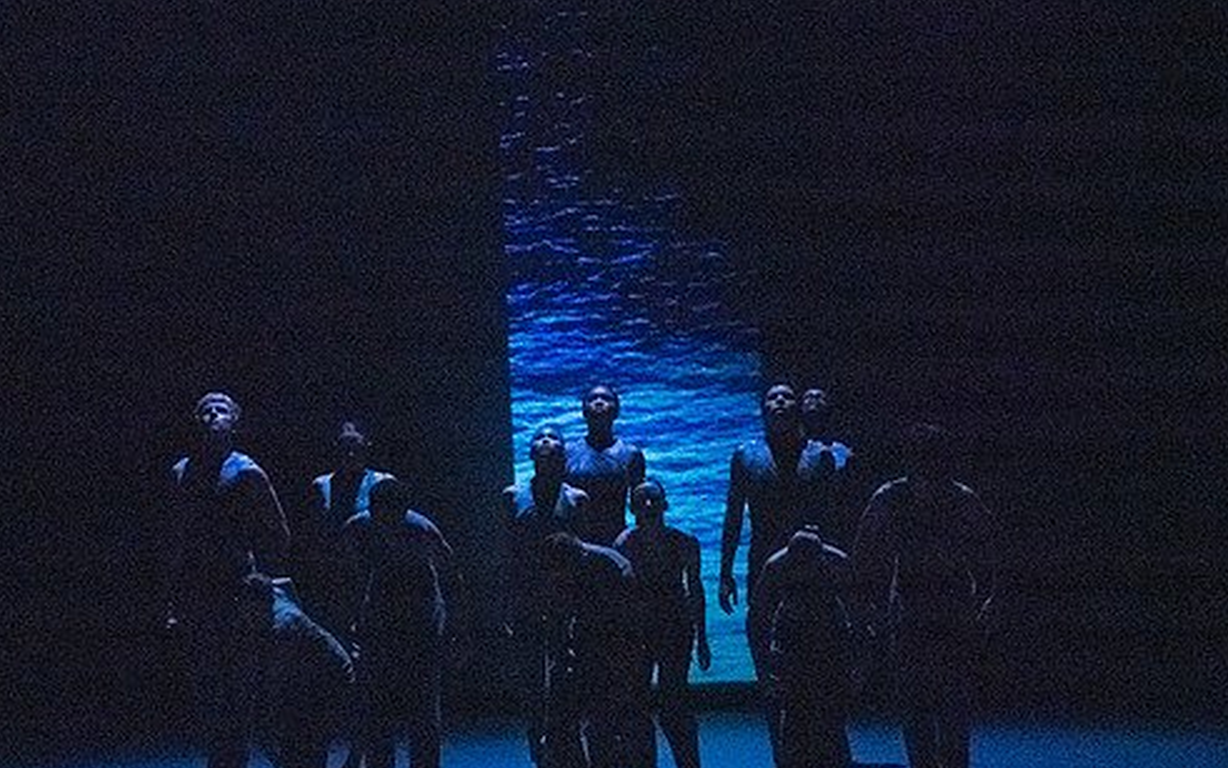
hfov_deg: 6.7
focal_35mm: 312
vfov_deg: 4.2
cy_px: 432
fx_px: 10443
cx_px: 625
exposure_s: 1/400
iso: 25600
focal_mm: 259
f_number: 5.6
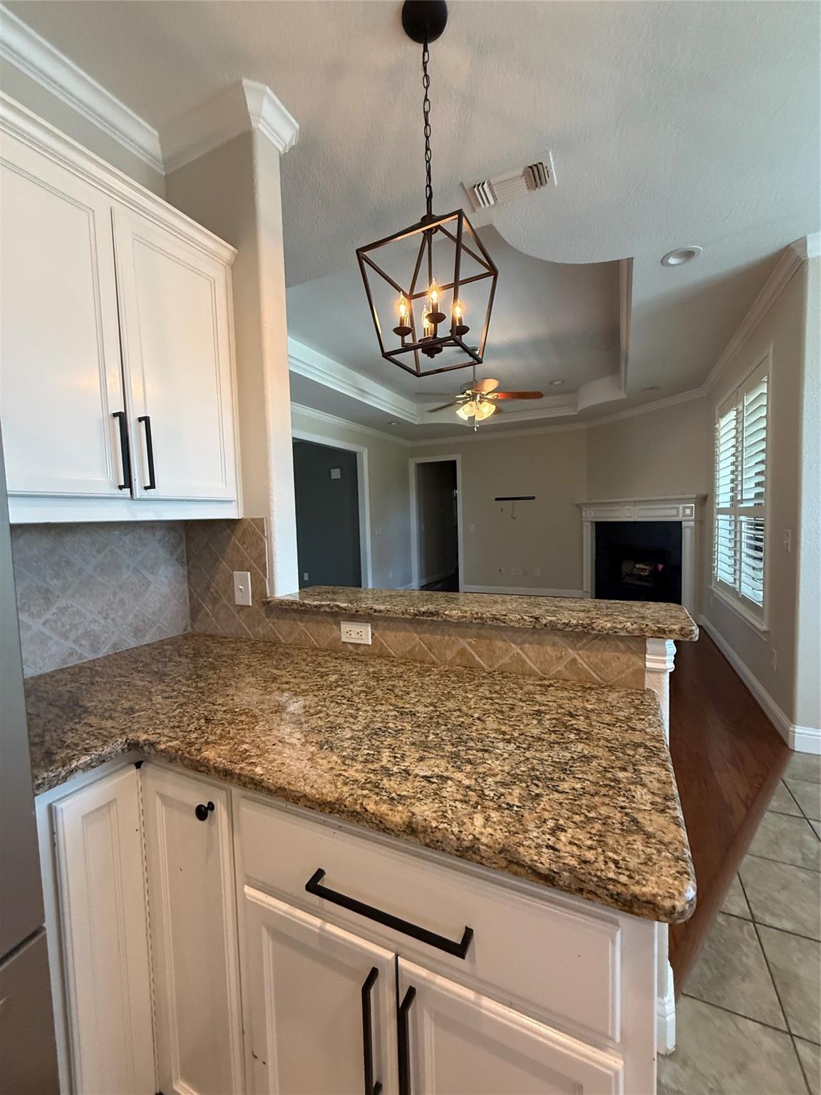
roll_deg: +2.0
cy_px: 548
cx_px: 410
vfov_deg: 102.1
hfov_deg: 85.7
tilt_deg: -3.8
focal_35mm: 14
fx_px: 443
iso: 500
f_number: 2.2
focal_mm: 2.22
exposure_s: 1/120
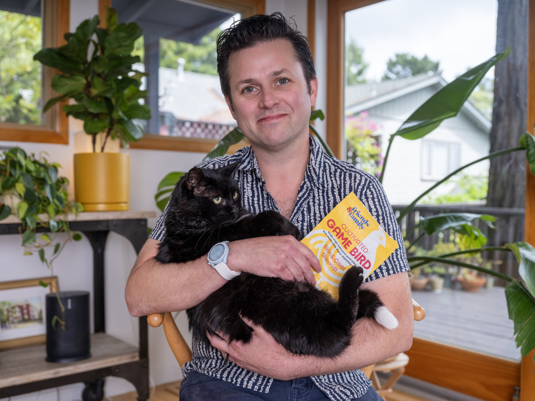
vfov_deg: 36.8
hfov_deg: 47.9
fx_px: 603
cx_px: 268
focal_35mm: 39
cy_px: 200
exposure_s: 1/160
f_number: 5
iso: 400
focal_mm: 48.8
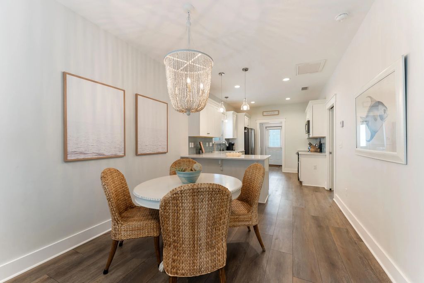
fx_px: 165
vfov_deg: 81.2
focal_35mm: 14
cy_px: 142
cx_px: 212
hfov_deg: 104.2
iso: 320
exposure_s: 1/3
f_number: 8
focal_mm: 14
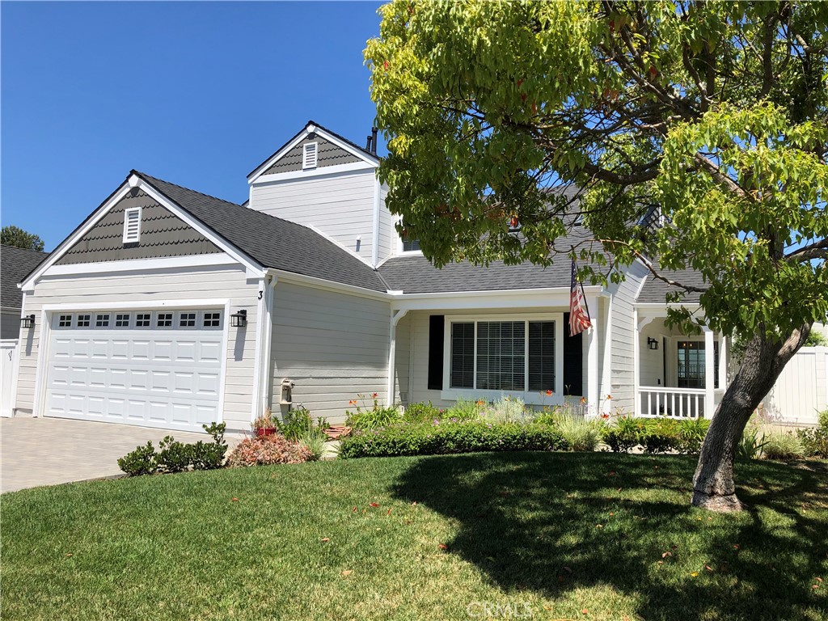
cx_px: 414
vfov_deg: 49.7
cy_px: 310
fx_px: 670
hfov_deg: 63.4
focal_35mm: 28
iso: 20
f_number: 1.8
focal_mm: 3.99
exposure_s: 1/1845
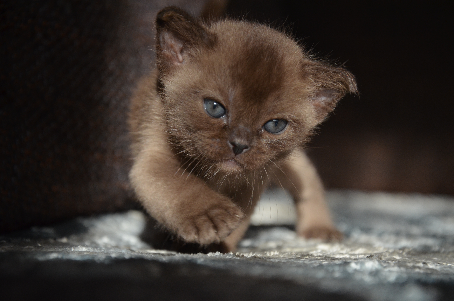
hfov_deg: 20.7
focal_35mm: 99
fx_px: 1246
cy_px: 150
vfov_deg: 13.8
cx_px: 227
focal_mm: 66
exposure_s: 1/500
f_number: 5.3
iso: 800
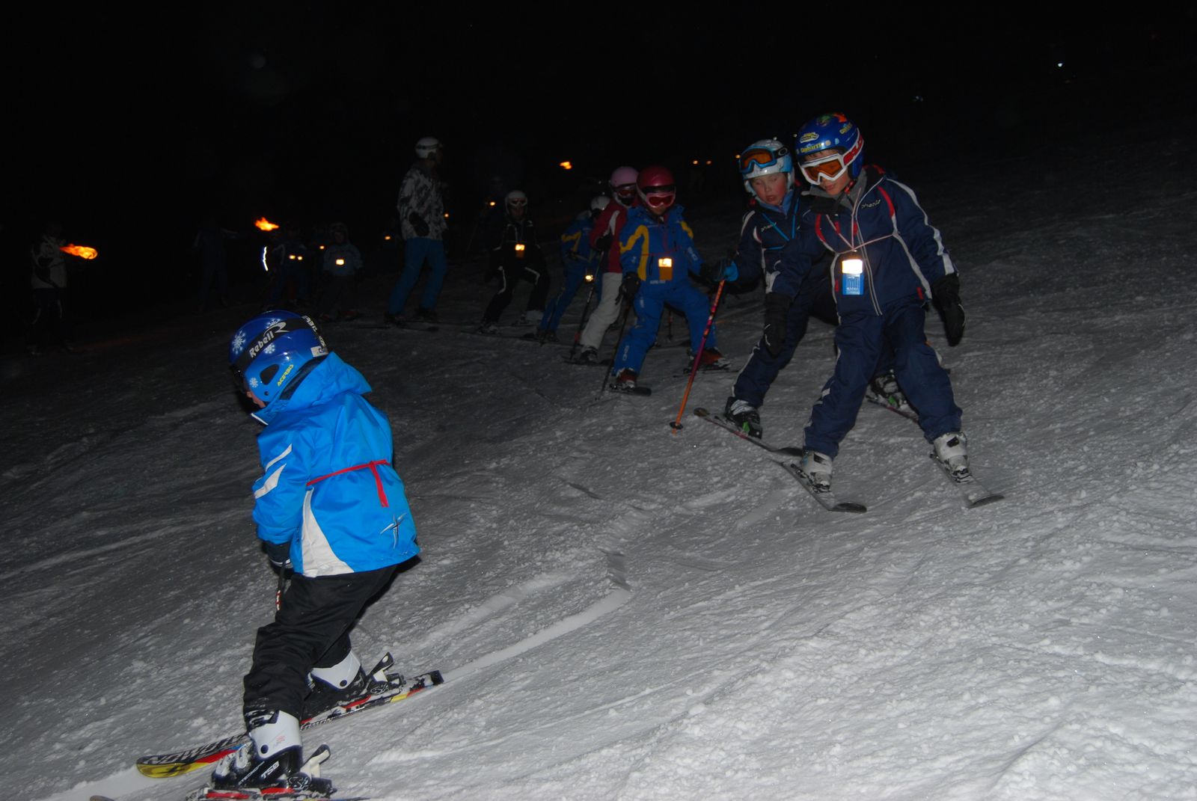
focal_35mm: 42
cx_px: 598
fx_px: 1398
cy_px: 400
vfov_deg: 32.0
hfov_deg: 46.3
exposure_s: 1/60
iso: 200
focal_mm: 28
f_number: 4.2
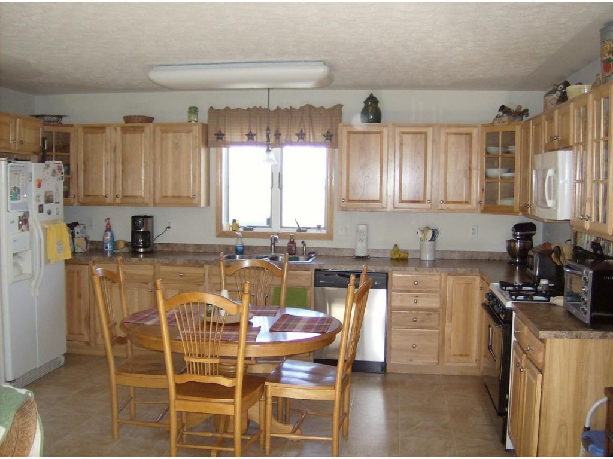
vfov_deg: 39.7
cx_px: 306
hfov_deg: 51.4
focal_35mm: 36
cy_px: 230
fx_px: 638
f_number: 2.8
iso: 200
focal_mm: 6
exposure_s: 1/61.9
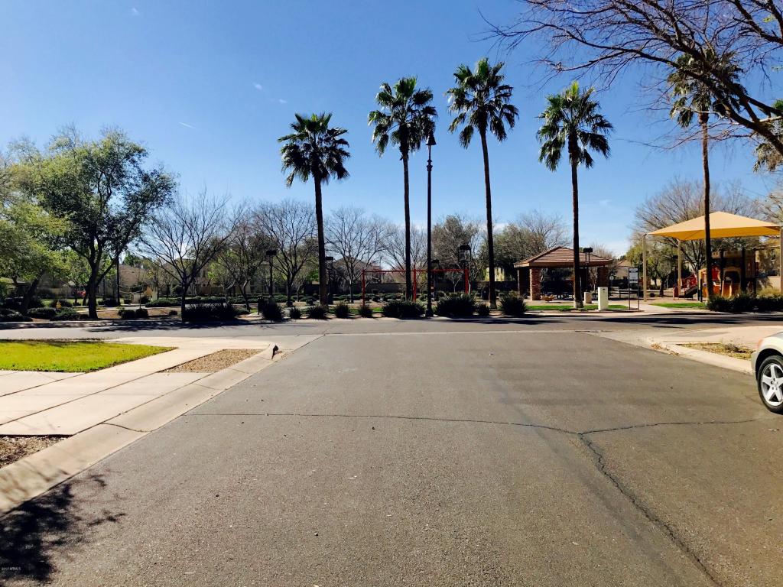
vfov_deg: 49.7
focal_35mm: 28
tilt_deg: +0.8
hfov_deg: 63.4
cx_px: 392
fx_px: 633
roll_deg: +0.7
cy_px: 294
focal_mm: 3.99
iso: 20
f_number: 1.8
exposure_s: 1/3300
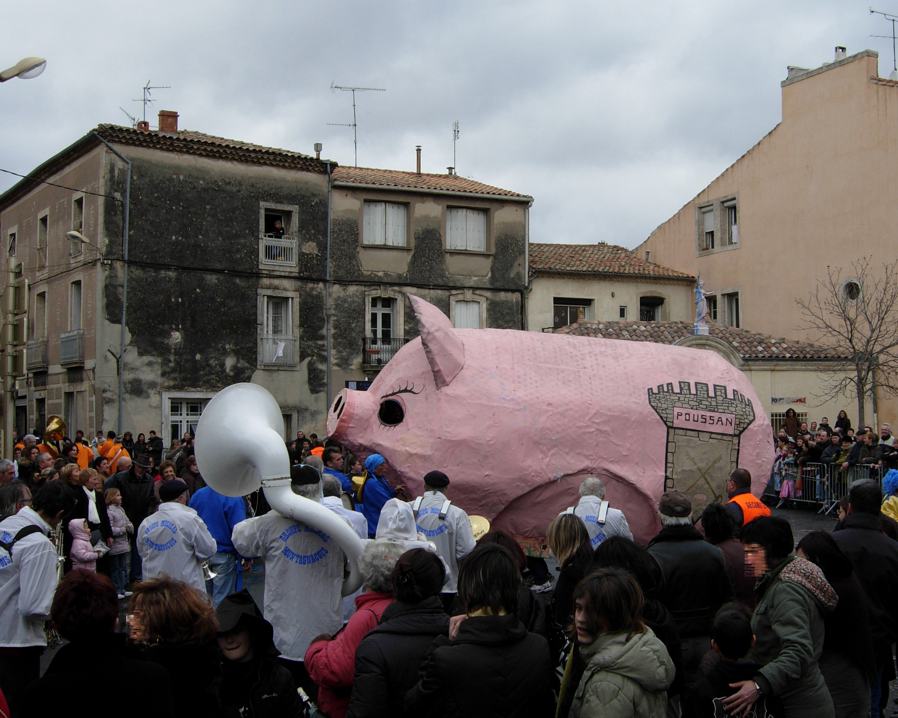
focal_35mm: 47
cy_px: 377
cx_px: 582
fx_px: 1249
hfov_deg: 39.2
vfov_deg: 32.1
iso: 50
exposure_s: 1/203
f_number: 4.3
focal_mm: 7.5
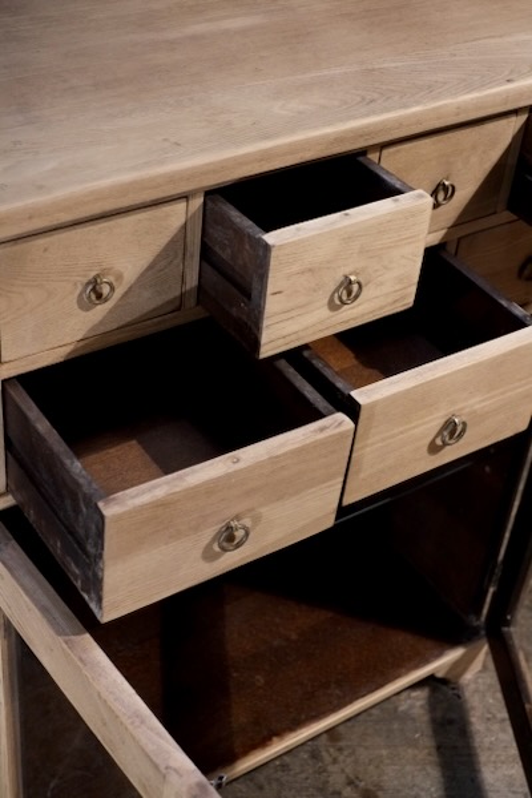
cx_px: 266
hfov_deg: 25.5
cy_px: 399
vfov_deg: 37.5
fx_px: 1175
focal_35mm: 53
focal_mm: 35
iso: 3200
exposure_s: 1/125
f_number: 4.5
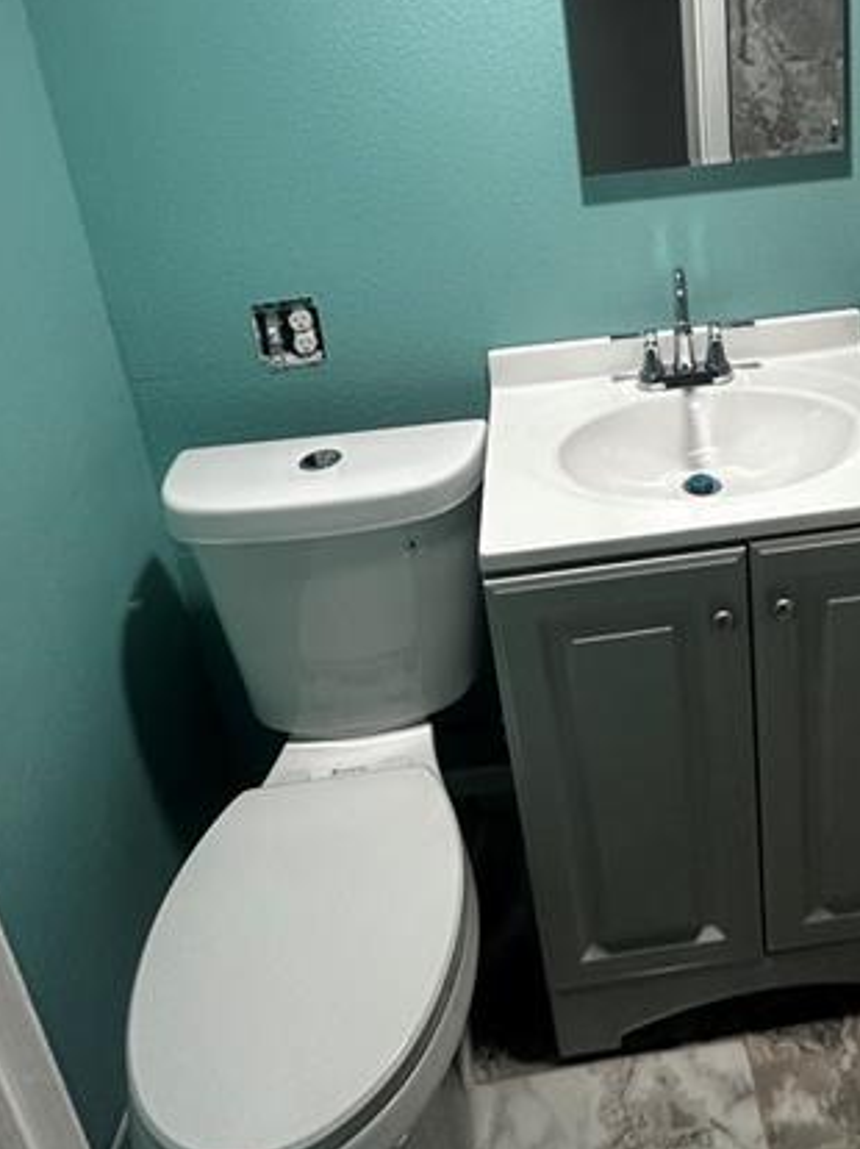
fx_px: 862
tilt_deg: -15.8
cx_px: 599
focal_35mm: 26
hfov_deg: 51.6
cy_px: 291
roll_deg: +4.5
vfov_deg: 63.5
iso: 160
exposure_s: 1/60
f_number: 2.2
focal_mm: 2.22
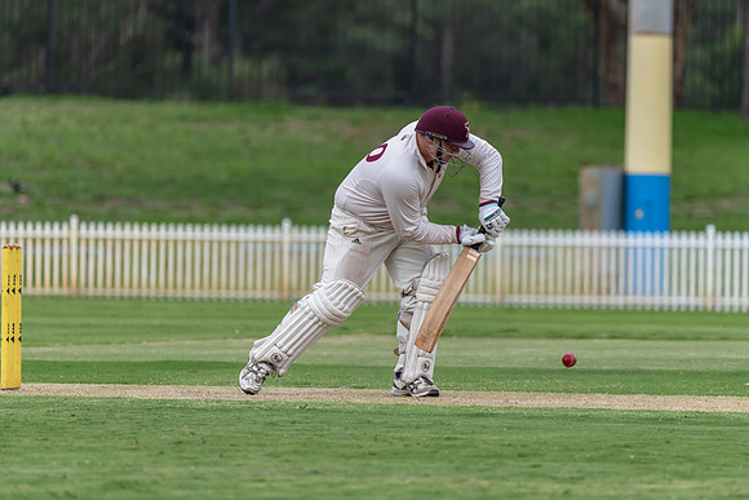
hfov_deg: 4.1
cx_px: 410
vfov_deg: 2.7
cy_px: 226
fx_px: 10480
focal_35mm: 504
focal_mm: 460
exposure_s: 1/1250
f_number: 6.3
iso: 500
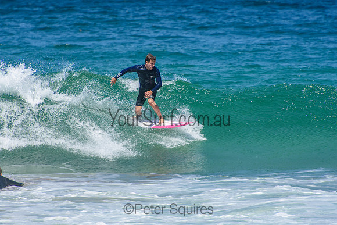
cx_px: 168
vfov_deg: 2.3
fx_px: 5618
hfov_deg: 3.4
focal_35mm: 600
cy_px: 112
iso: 320
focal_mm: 400
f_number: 5.6
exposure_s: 1/2000
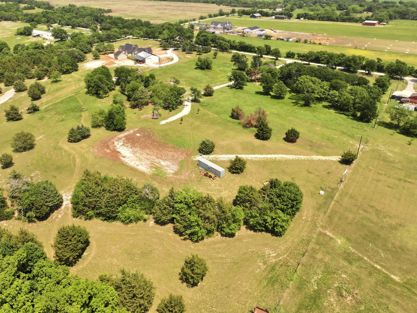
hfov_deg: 65.2
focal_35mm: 27
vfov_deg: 51.2
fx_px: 325
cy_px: 141
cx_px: 186
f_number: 2.8
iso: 100
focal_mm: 12.29
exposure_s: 1/1250
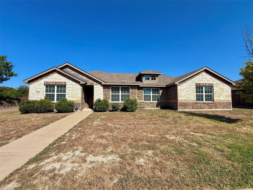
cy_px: 95
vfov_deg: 85.7
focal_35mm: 14
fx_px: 102
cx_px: 126
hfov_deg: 102.1
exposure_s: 1/2165
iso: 50
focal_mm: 2.22
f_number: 2.2
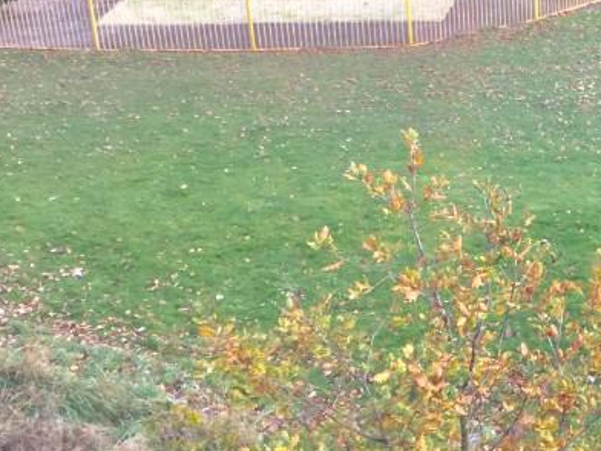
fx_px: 1406
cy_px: 91
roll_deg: -0.3
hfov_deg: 22.2
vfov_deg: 18.1
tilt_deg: -21.4
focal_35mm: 81
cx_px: 730
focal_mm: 3.3
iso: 25
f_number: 2.4
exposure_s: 1/119
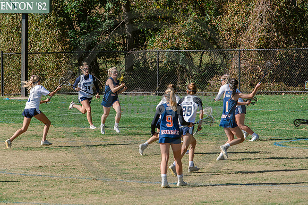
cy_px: 82
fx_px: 2199
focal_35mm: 257
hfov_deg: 8.0
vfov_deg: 5.3
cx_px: 123
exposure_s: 1/1600
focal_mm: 200
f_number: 5
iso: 250
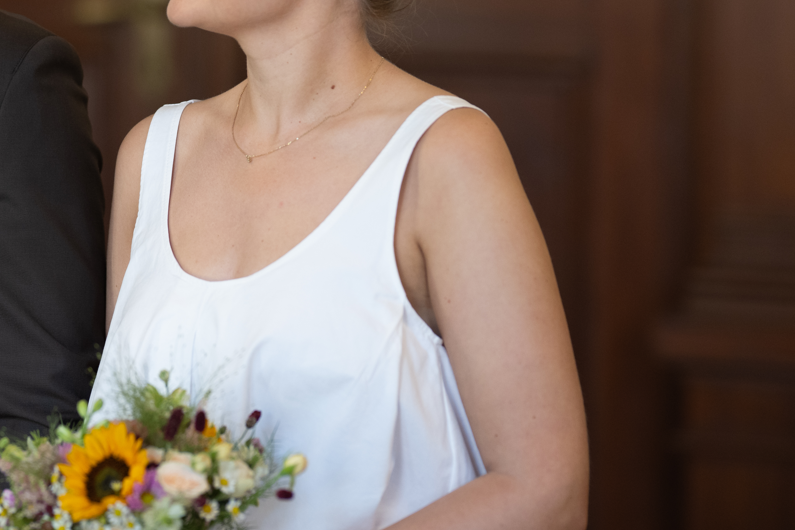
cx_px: 37
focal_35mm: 183
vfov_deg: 7.5
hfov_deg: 11.1
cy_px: -7
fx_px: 4041
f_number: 1.8
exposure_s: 1/160
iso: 500
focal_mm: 85
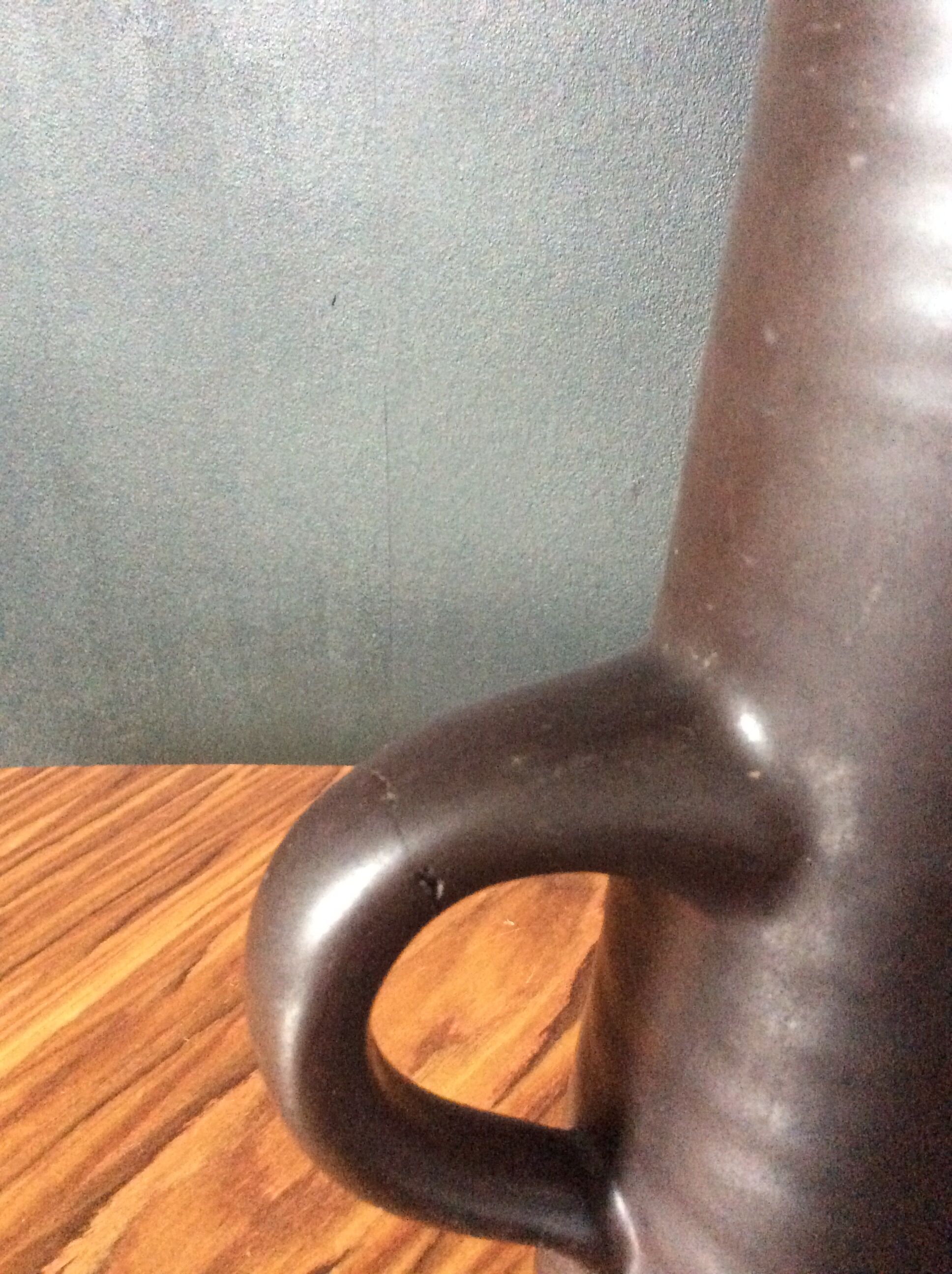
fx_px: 1177
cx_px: 476
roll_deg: +0.8
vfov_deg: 56.9
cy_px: 637
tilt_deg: -27.8
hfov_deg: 44.1
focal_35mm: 32
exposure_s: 1/17
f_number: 2.4
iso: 800
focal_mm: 3.3
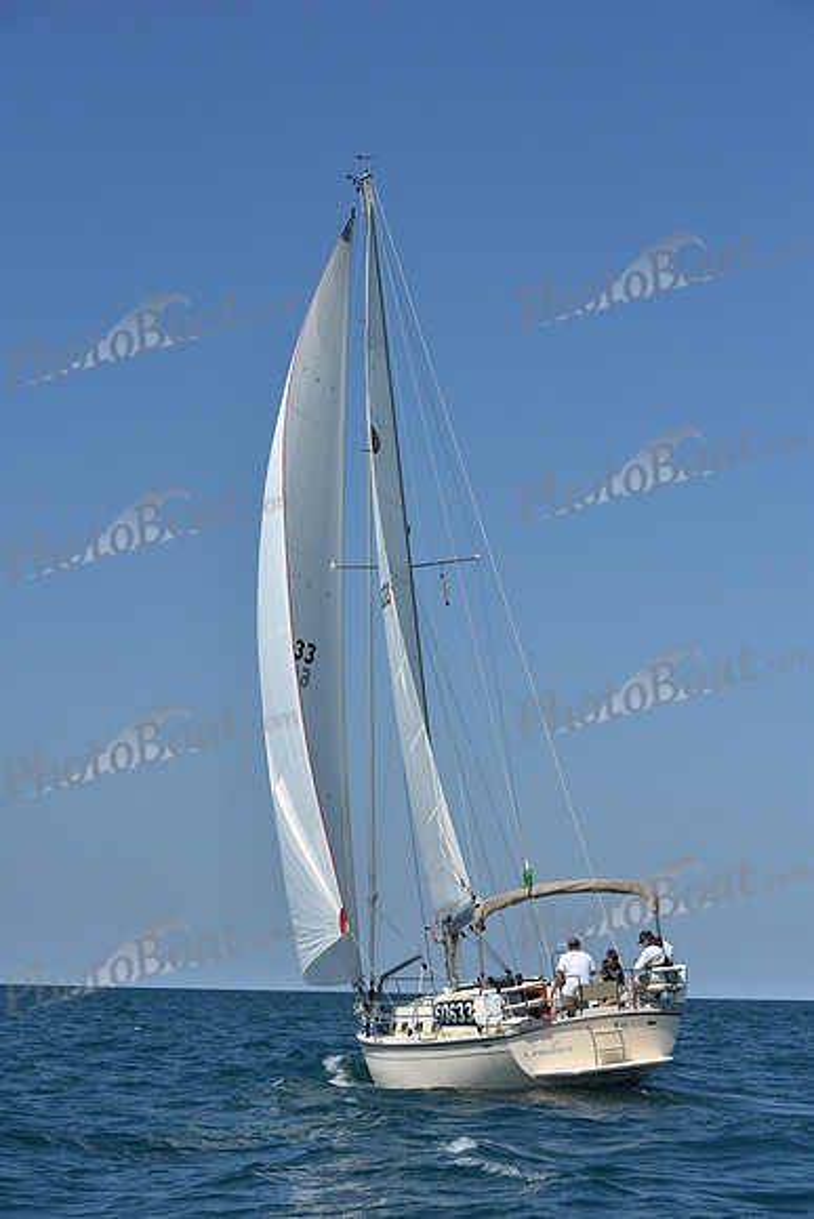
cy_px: 610
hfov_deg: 19.5
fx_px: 2373
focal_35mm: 70
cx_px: 407
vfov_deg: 28.8
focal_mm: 70
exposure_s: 1/1600
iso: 250
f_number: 8
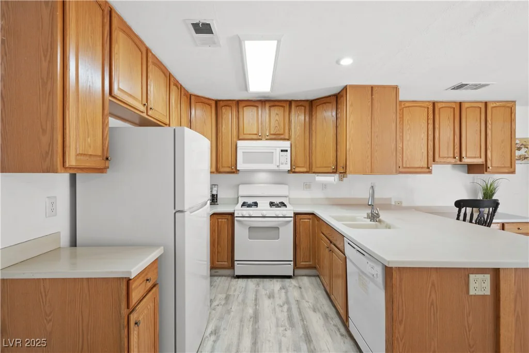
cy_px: 176
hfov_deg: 96.7
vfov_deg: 73.8
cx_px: 264
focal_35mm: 16
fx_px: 235
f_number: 10
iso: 200
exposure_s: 1/1.25
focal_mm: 16
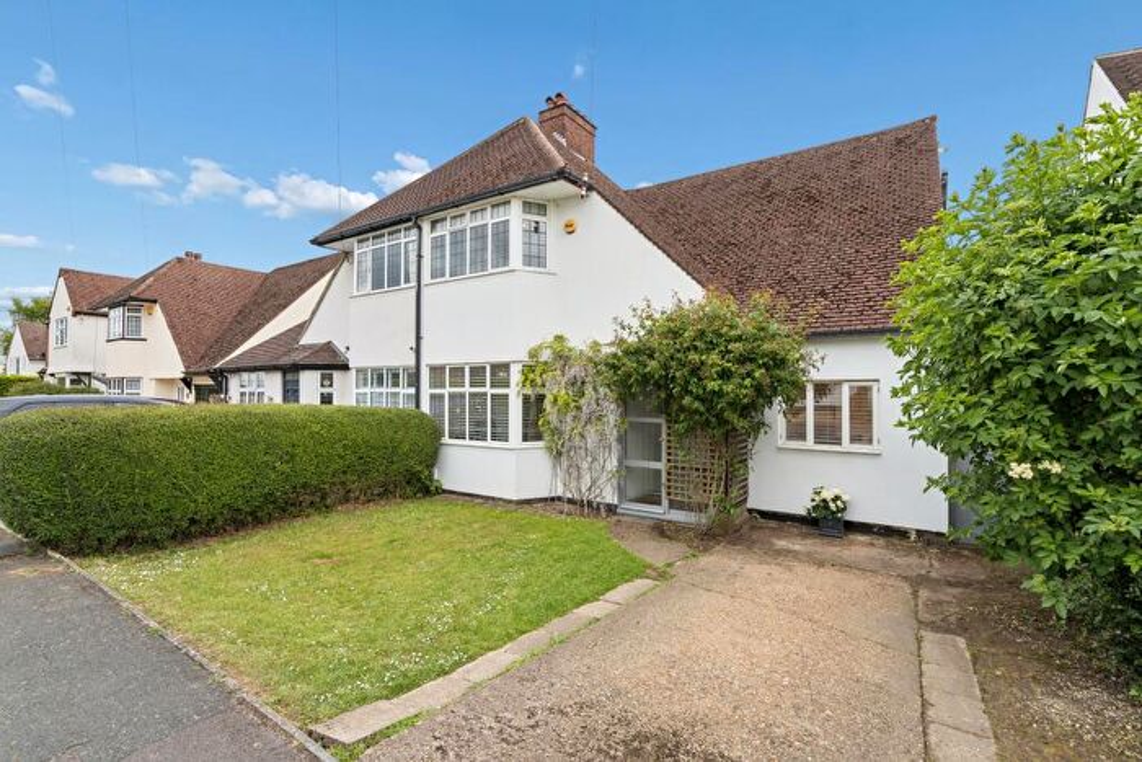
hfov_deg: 96.7
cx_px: 571
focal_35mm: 16
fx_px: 508
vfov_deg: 73.8
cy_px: 381
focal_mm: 16
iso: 400
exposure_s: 1/200
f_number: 5.6
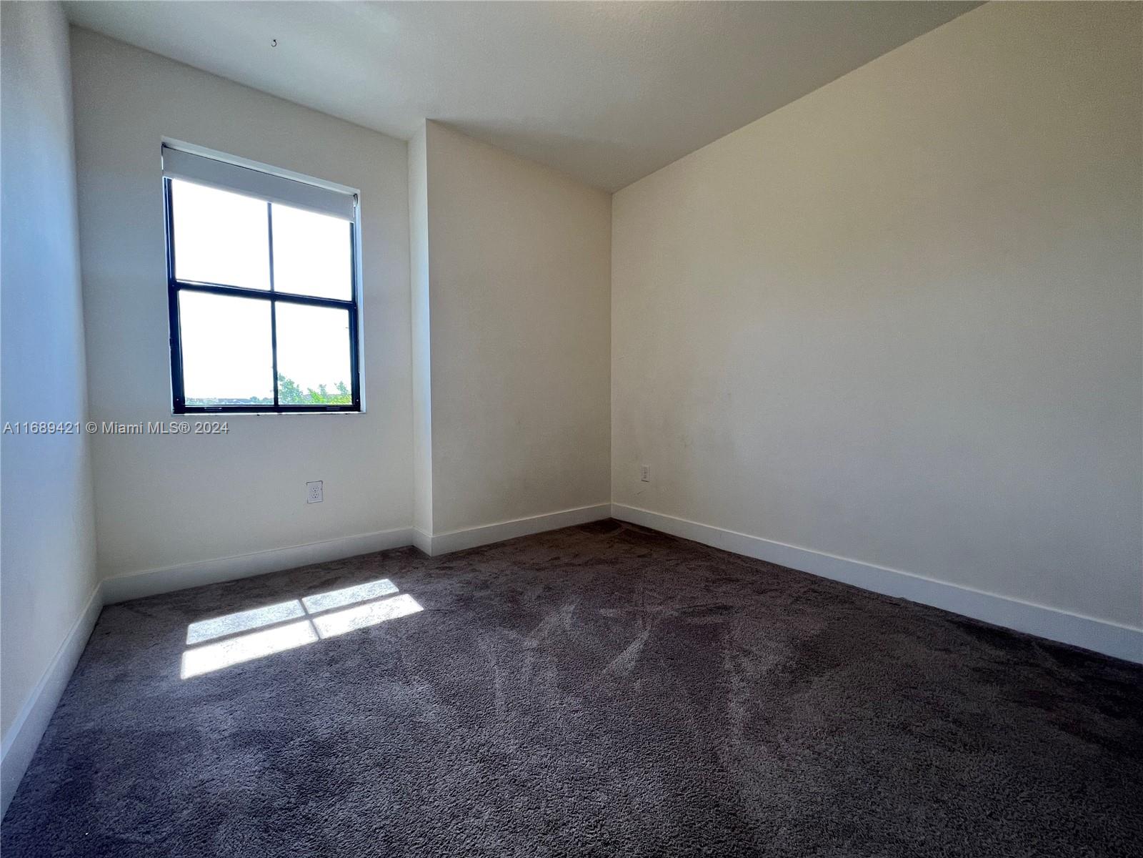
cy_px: 429
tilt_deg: -2.6
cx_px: 572
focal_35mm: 13
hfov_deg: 106.2
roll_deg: +0.3
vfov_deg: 89.9
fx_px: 429
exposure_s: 1/120
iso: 80
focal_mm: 1.57
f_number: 1.8
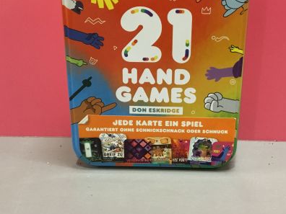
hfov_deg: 40.4
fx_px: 388
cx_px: 159
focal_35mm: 47
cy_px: 63
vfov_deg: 30.5
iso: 200
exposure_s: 1/33
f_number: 2.4
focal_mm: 3.3
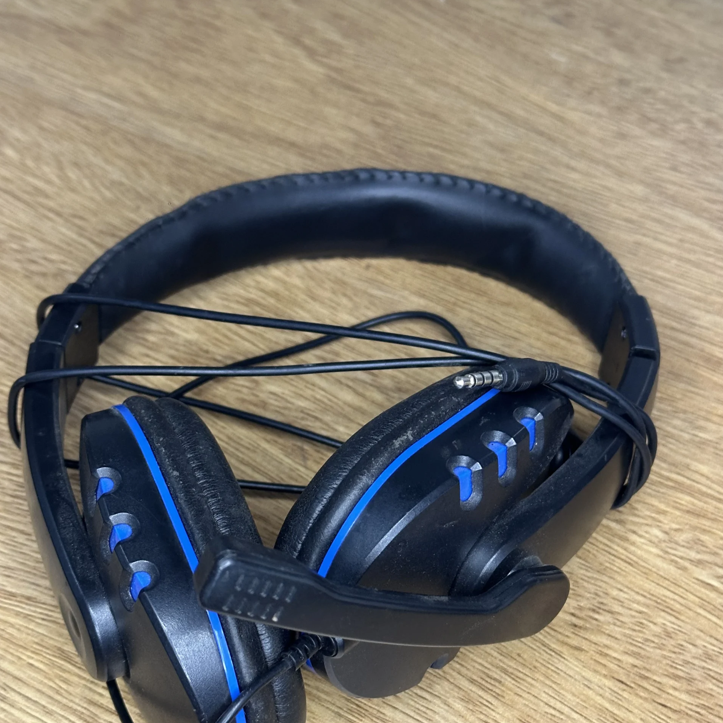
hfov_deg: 30.0
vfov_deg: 29.9
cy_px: 457
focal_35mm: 57
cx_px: 364
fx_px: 1347
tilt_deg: -56.9
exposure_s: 1/33
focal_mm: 6.86
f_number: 1.78
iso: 250
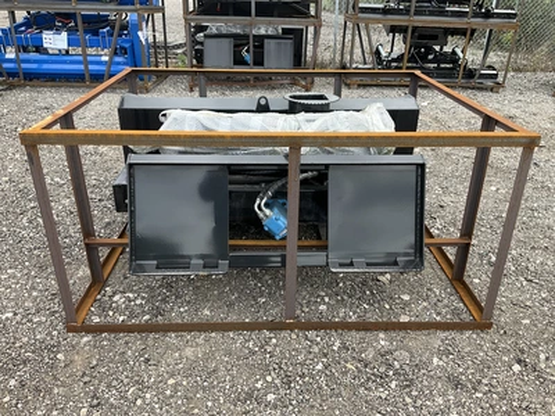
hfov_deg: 61.7
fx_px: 465
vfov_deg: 48.2
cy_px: 208
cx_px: 278
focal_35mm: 29
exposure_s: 1/269
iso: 25
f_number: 1.8
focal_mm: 3
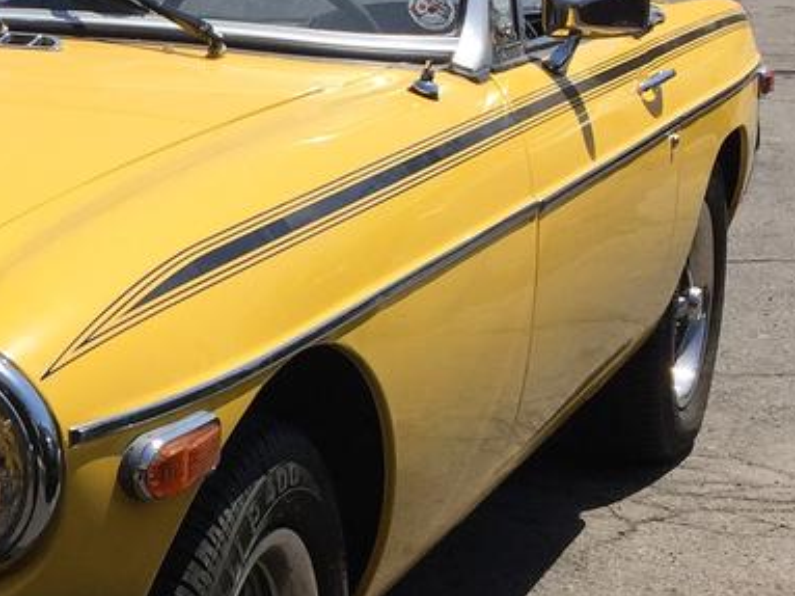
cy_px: 469
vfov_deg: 15.1
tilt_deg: -16.3
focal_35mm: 97
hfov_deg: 19.4
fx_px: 2227
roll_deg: +0.3
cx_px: -89
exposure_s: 1/3049
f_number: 2.2
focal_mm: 4.15
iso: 32
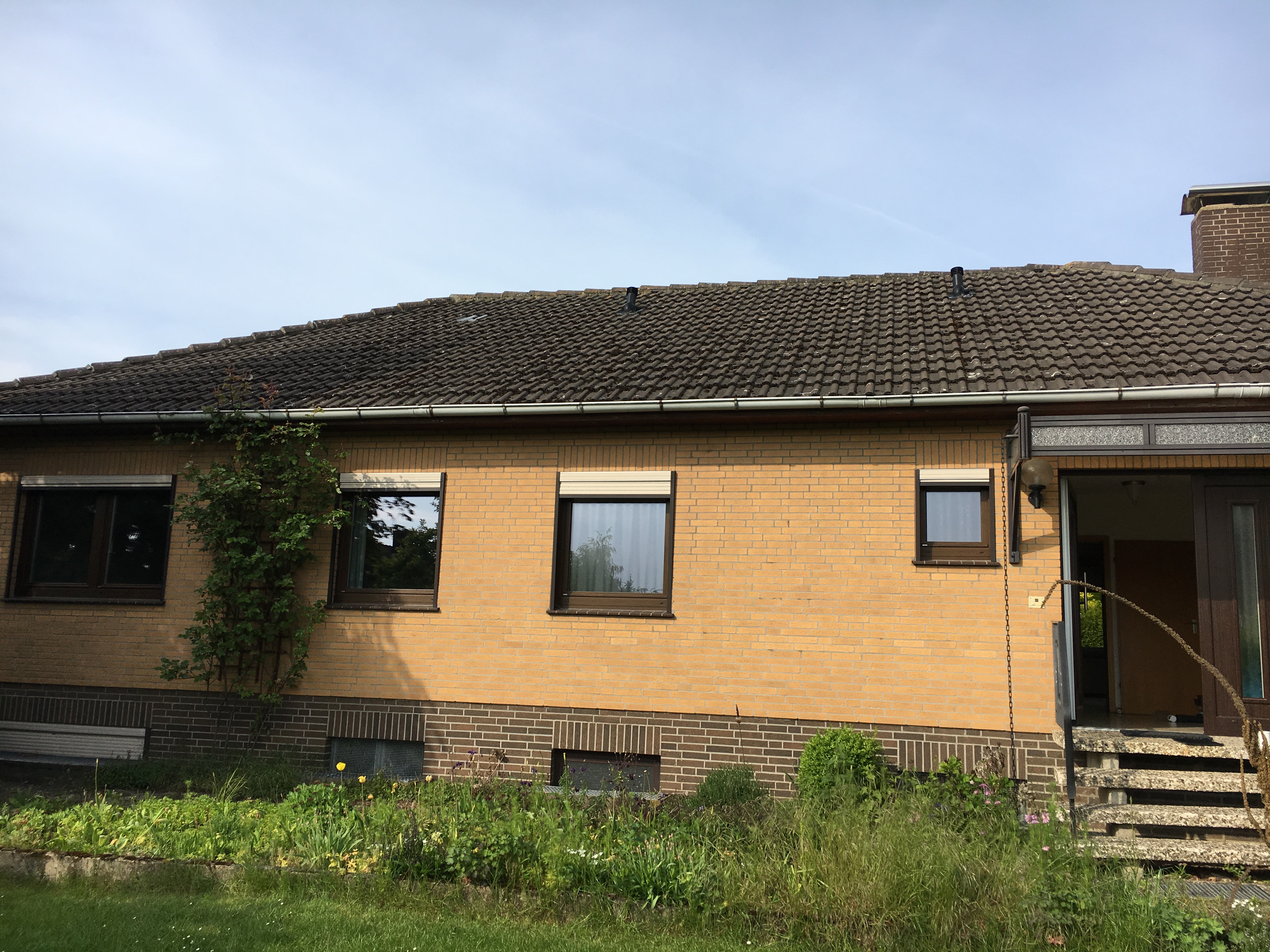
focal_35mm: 29
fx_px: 1064
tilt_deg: +10.4
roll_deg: -2.4
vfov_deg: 48.2
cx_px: 635
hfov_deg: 61.7
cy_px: 476
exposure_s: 1/1261
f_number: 2.2
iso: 25
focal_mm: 4.15
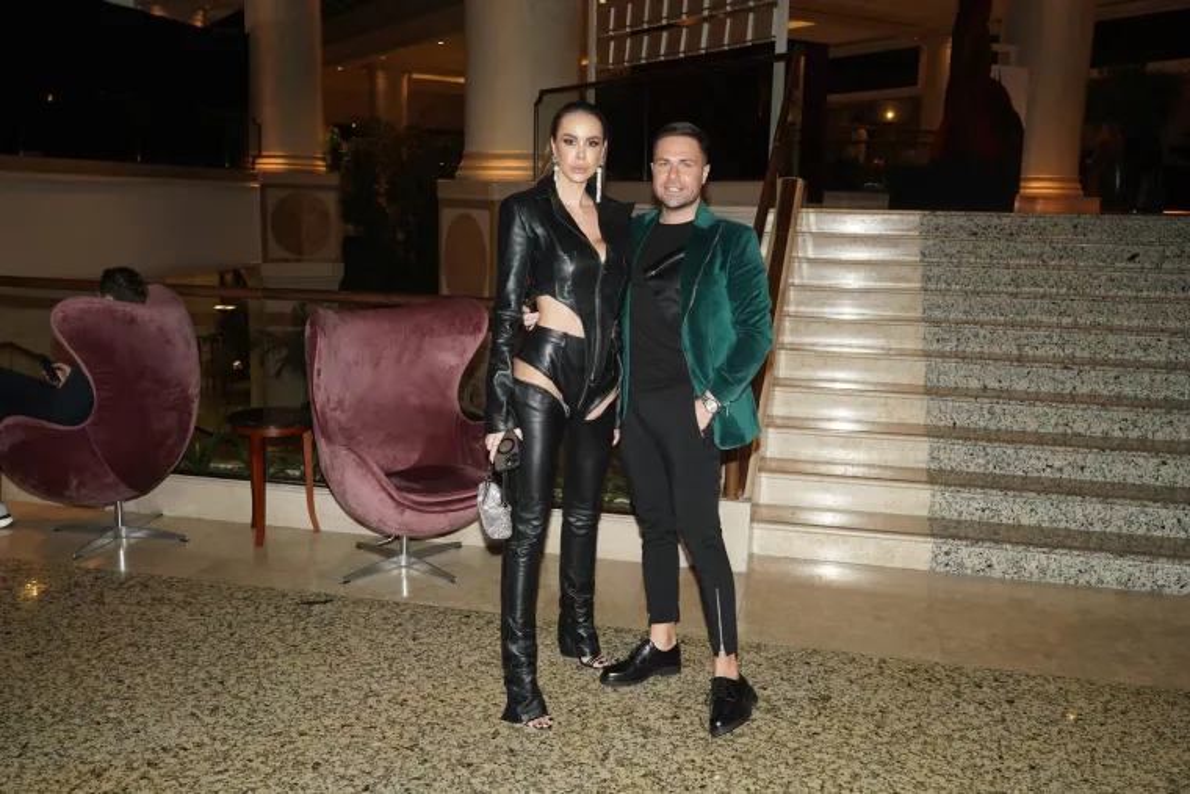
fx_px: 1058
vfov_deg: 41.1
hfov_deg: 58.7
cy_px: 397
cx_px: 595
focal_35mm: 32
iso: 2000
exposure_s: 1/200
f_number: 5
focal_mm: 32
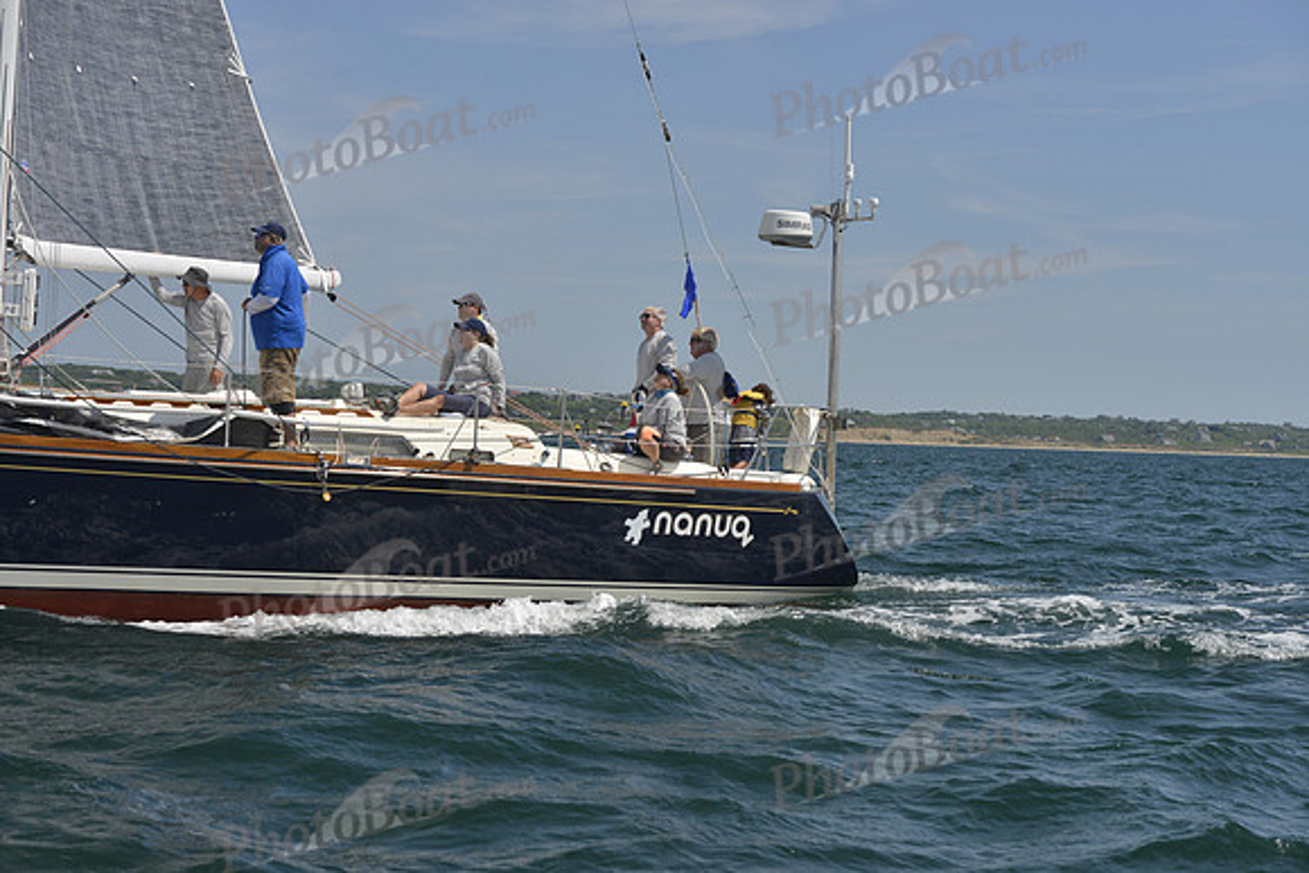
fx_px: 2546
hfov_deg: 28.8
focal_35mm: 70
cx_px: 654
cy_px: 436
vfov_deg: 19.5
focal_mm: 70
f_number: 8
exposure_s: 1/800
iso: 400
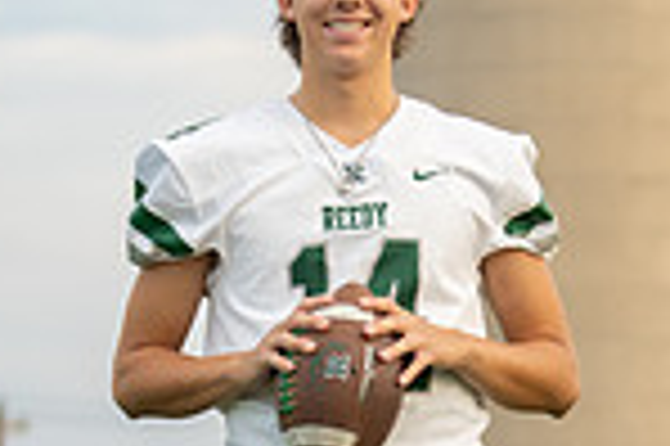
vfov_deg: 4.9
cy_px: 498
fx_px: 5205
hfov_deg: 7.4
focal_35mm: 280
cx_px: 373
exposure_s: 1/320
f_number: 2.8
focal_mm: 70
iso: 100
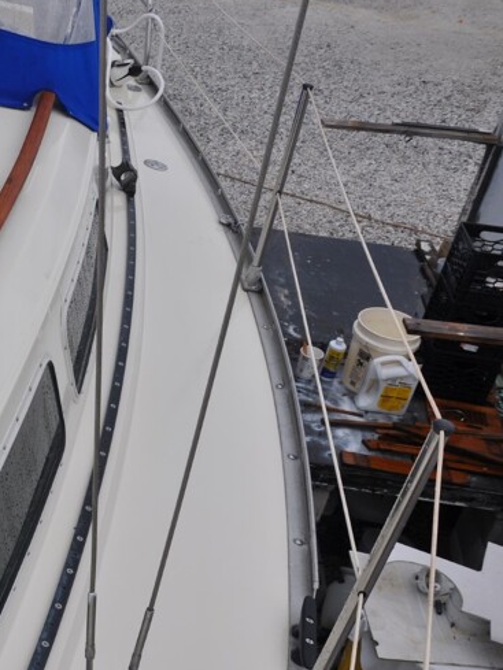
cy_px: 426
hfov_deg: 23.8
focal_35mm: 53
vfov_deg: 35.9
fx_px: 1026
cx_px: -171
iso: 200
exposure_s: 1/320
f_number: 9
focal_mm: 18
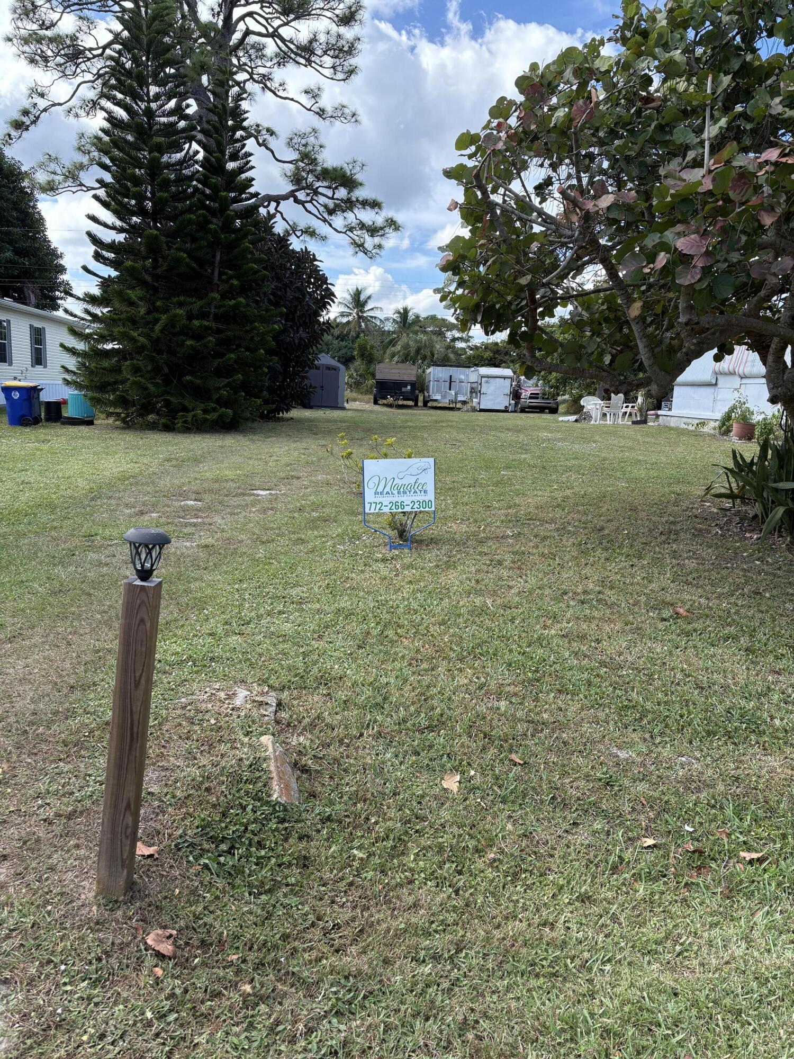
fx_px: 795
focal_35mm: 26
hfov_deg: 53.1
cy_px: 530
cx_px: 397
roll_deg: -1.7
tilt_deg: -9.1
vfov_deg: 67.3
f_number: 1.6
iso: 64
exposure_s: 1/1263
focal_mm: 5.96
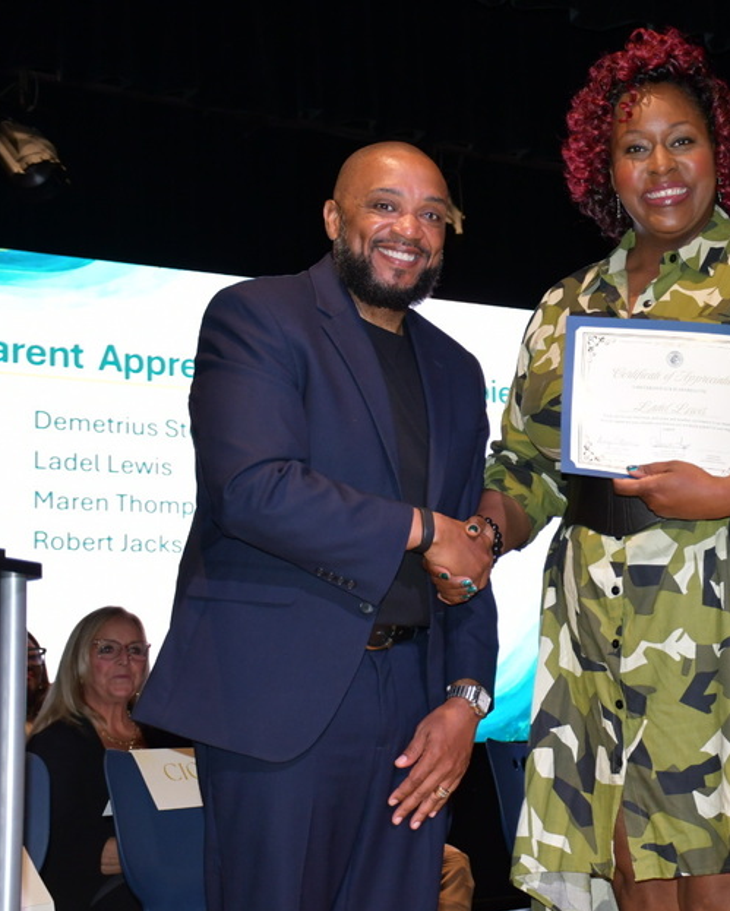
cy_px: 453
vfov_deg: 25.7
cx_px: 715
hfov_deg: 20.1
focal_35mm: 74
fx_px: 1997
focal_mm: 32
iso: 900
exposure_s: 1/60
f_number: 4
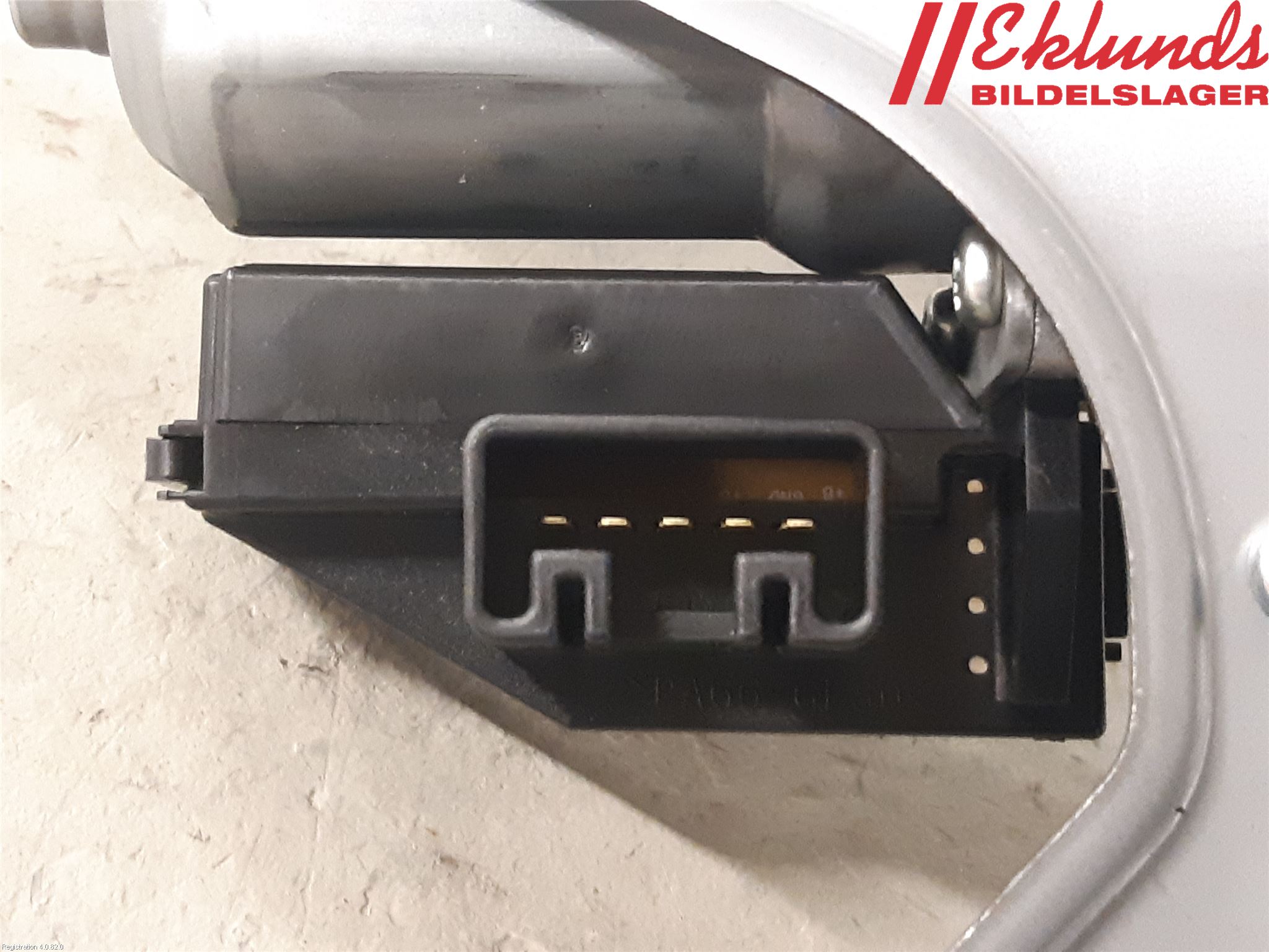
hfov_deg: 67.3
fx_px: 953
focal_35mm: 26
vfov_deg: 53.1
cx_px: 634
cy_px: 476
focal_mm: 3.93
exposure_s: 1/25
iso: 500
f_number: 1.7
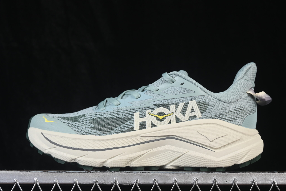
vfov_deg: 14.6
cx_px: 140
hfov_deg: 21.7
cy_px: 97
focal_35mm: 94
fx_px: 747
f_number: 8
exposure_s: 1/80
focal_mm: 50
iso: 160
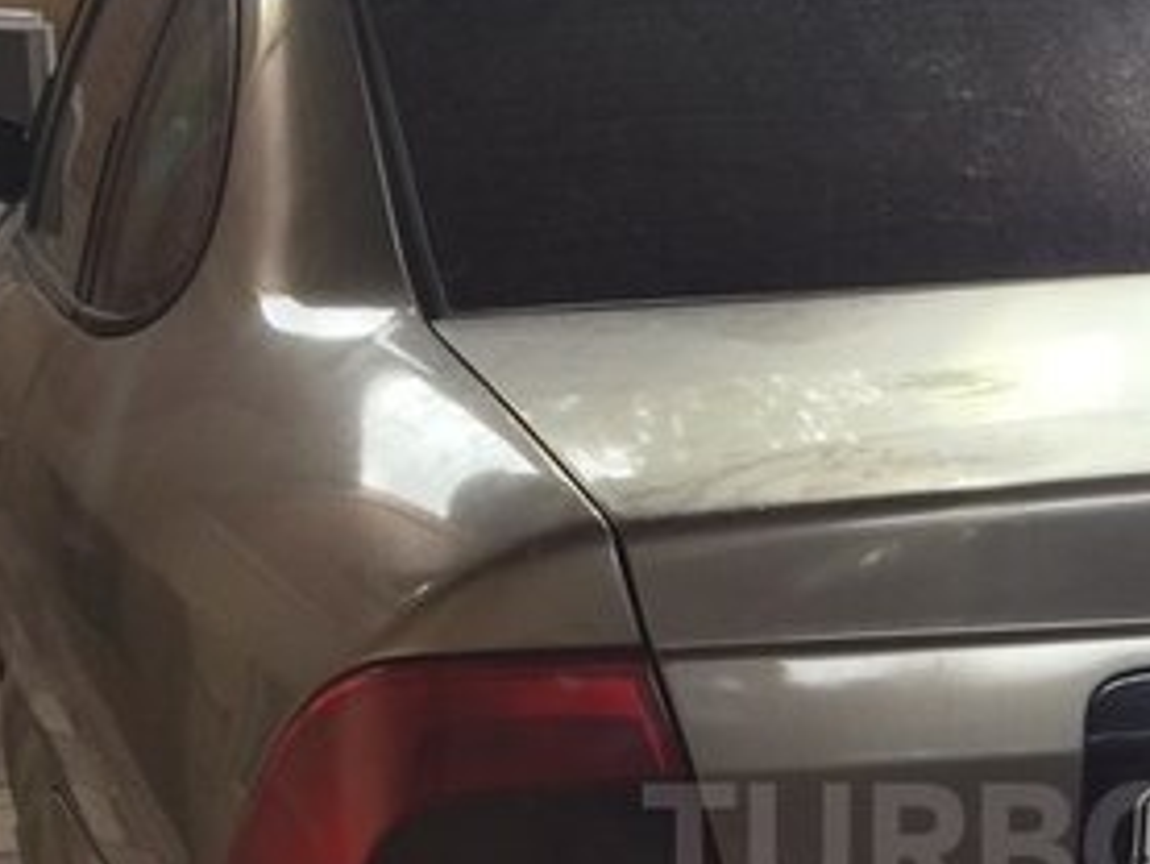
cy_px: 845
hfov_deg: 27.0
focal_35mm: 69
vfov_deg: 20.7
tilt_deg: -20.5
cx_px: 1067
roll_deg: -2.5
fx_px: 2293
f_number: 2.2
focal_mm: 4.15
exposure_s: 1/100
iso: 64
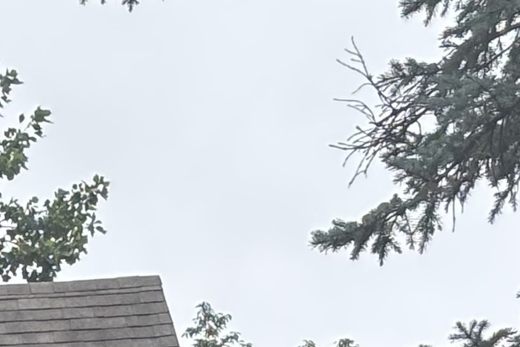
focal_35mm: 268
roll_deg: +2.2
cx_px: -592
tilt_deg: +12.6
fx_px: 3870
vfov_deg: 5.1
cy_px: 646
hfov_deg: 7.3
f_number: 1.6
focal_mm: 5.96
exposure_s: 1/688
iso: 32
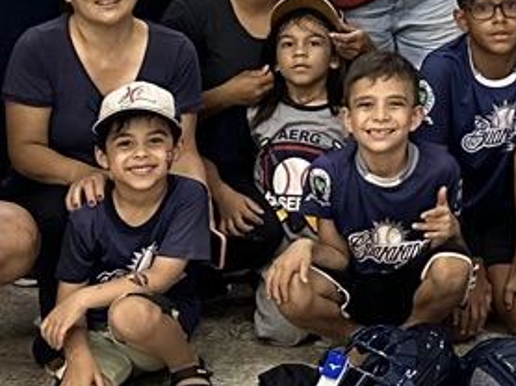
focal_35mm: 121
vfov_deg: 12.0
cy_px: -63
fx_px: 1802
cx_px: 705
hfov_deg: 15.4
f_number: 1.78
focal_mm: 6.86
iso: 500
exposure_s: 1/60
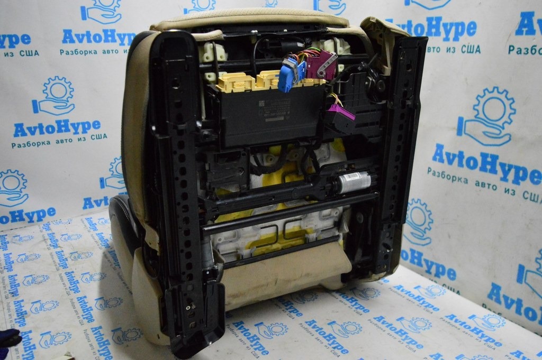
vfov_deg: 39.9
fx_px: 496
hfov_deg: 57.3
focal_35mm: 33
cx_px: 271
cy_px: 180
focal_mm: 22
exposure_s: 1/800
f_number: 3.8
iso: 6400
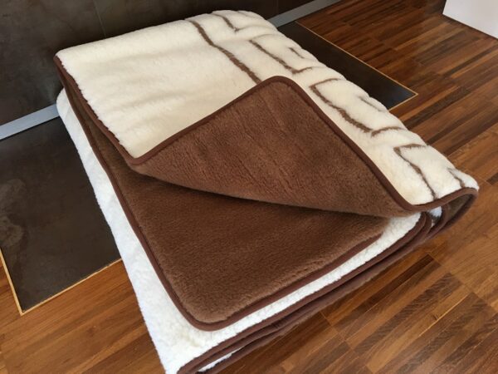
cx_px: 249
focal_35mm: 29
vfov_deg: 48.2
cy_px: 187
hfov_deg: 61.7
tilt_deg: -50.5
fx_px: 417
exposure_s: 1/33
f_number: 2.2
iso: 50
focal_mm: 4.15
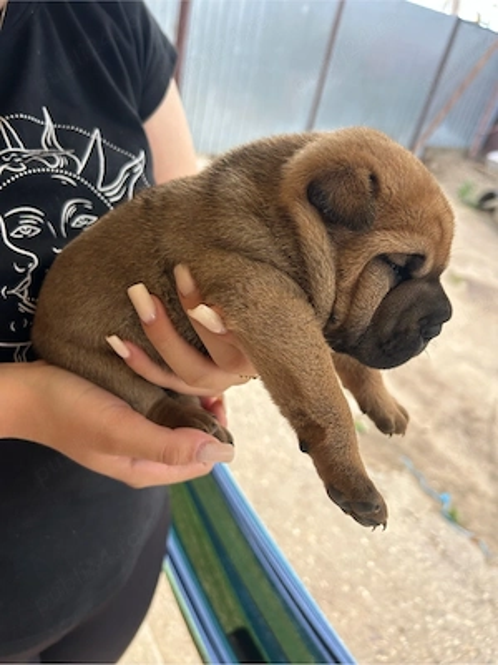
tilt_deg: -29.4
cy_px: 332
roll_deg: -14.4
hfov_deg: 53.1
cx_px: 249
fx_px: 499
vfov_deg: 67.3
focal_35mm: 26
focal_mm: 5.7
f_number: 1.5
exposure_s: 1/353
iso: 50
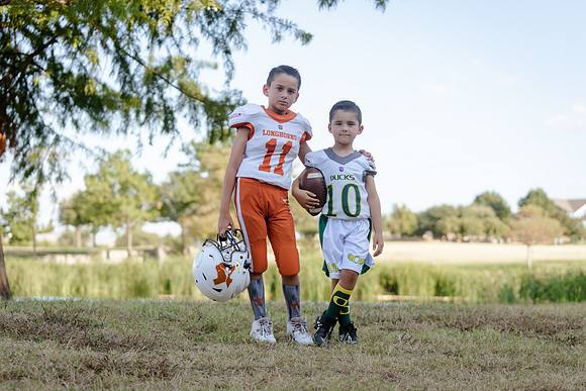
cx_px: 293
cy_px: 196
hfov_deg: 28.8
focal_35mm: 70
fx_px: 1140
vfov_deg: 19.5
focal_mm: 70
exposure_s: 1/320
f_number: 3.2
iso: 125
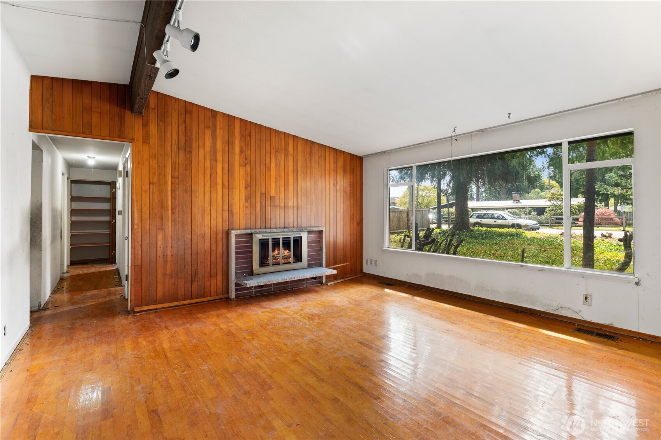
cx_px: 330
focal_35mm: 16
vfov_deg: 73.7
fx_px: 294
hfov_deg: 96.7
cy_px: 220
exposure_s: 1/5
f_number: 8
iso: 100
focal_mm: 16
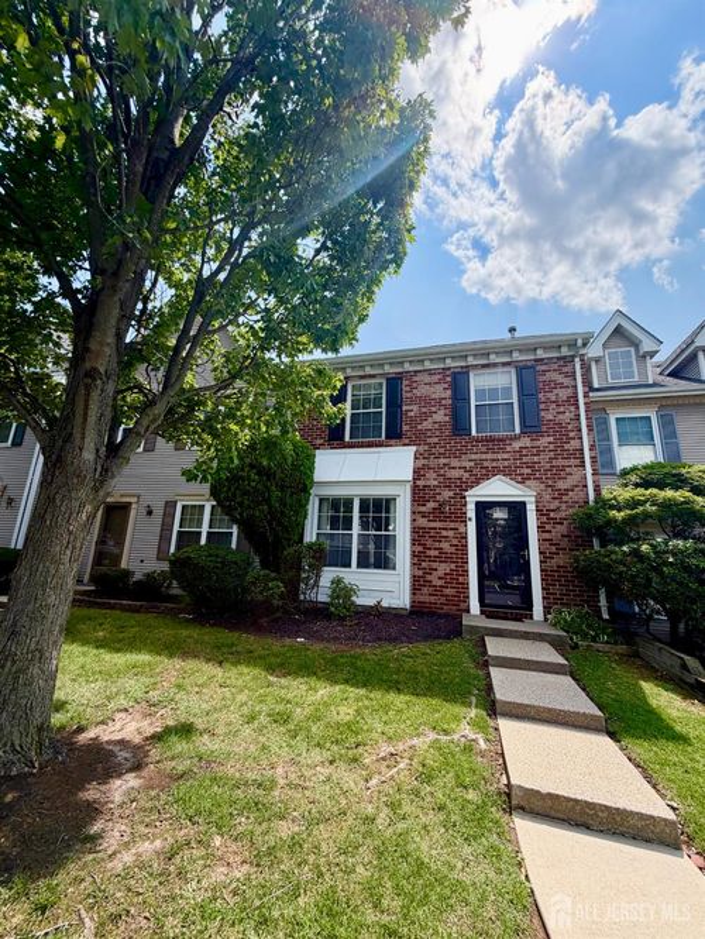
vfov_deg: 102.0
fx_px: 380
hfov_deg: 85.7
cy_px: 470
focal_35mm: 14
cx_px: 352
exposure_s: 1/770
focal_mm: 2.22
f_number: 2.2
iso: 32
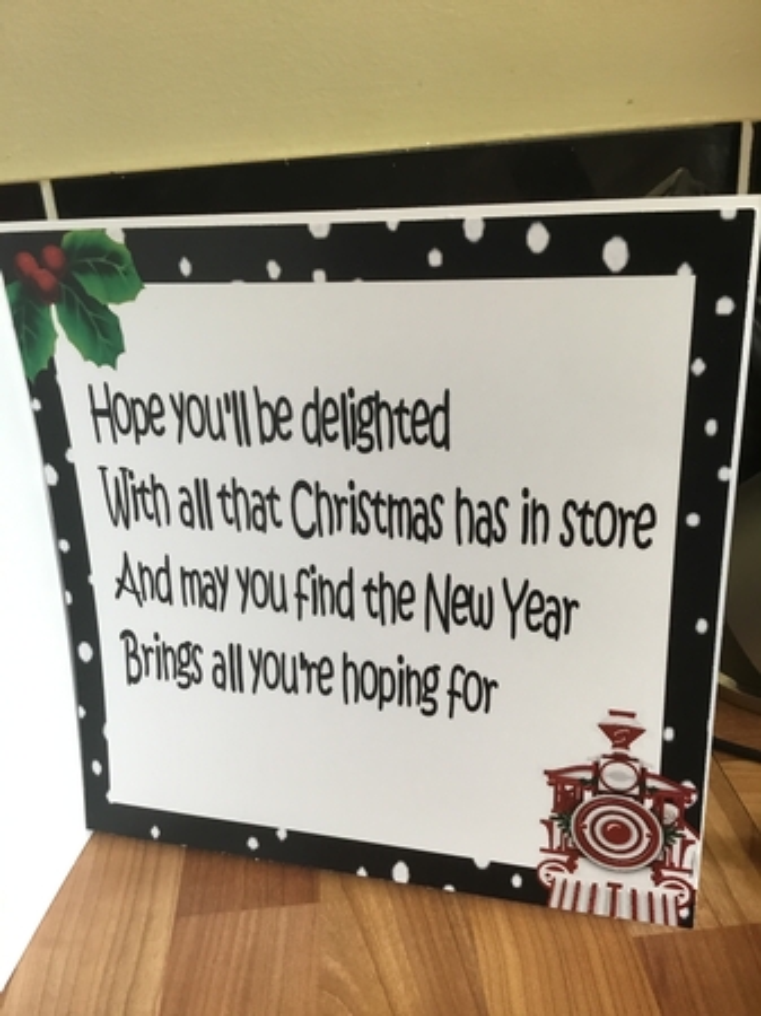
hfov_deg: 45.4
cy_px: 508
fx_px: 910
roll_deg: +5.7
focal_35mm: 31
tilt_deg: -24.9
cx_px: 380
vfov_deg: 58.4
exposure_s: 1/33
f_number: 2.4
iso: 50
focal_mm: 3.3
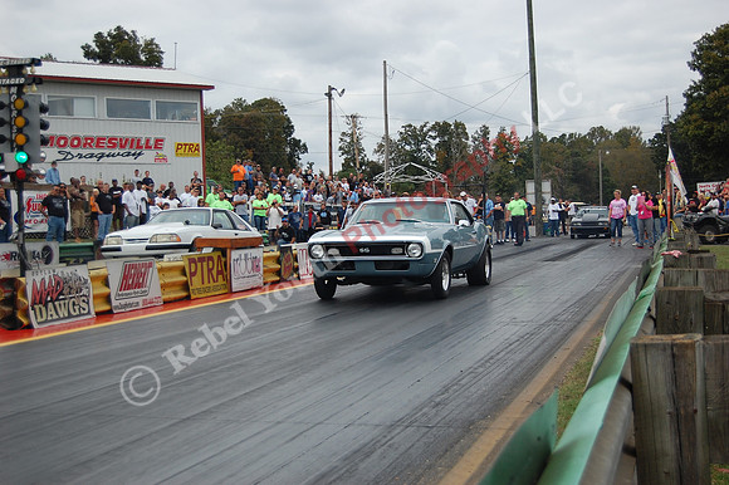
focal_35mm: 57
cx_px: 364
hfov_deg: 35.1
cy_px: 242
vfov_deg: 23.8
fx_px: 1154
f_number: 4.8
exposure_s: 1/1000
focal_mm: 38
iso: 280
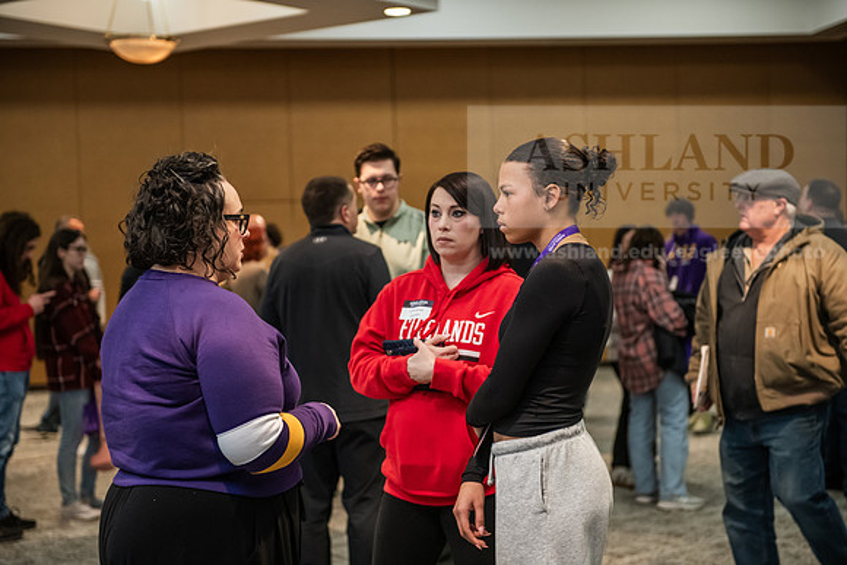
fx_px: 1459
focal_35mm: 62
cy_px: 282
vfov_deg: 21.9
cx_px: 424
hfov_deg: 32.4
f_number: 3.2
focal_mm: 62
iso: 2500
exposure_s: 1/200
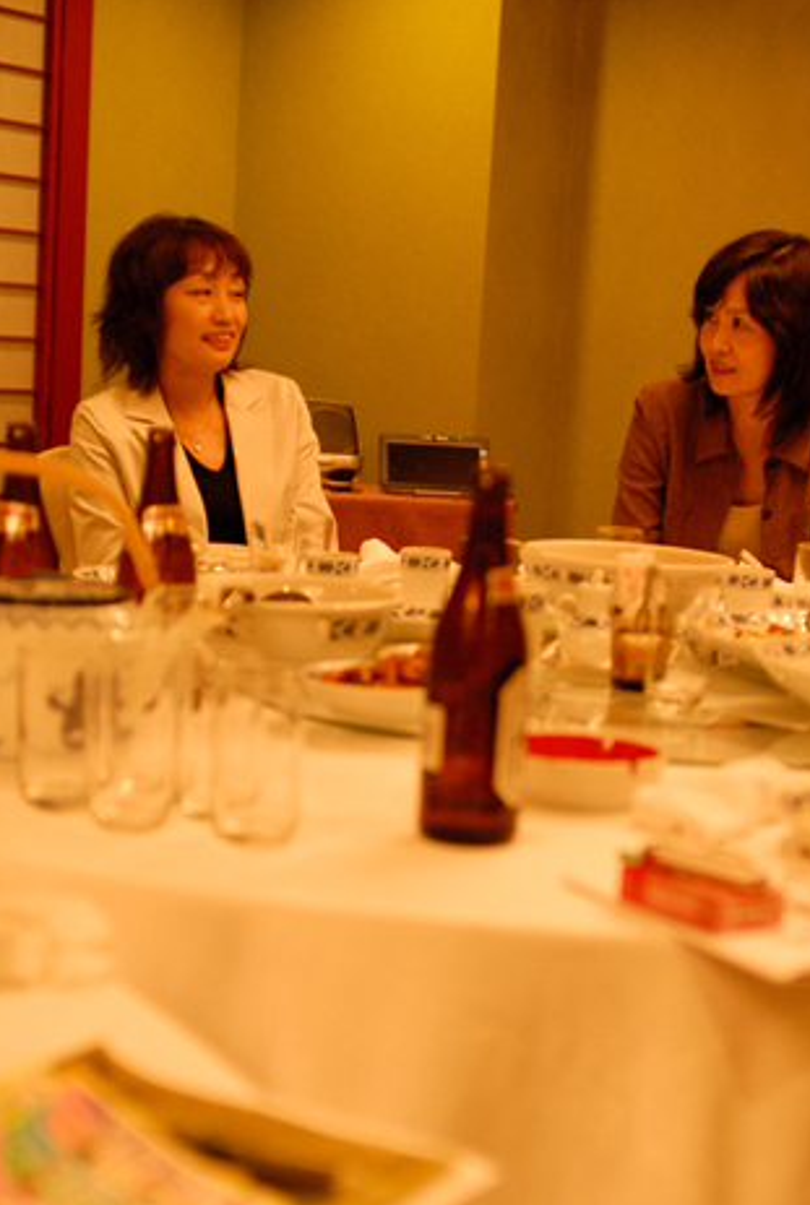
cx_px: 423
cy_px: 692
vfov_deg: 34.3
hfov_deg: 23.5
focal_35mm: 58
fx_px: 1947
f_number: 2
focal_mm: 28
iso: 800
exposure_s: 1/125
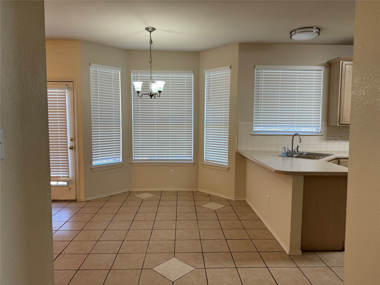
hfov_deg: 71.6
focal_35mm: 24
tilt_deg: -4.4
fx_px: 263
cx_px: 190
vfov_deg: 56.8
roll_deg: -0.5
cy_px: 142
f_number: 1.78
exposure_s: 1/120
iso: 125
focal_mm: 6.86
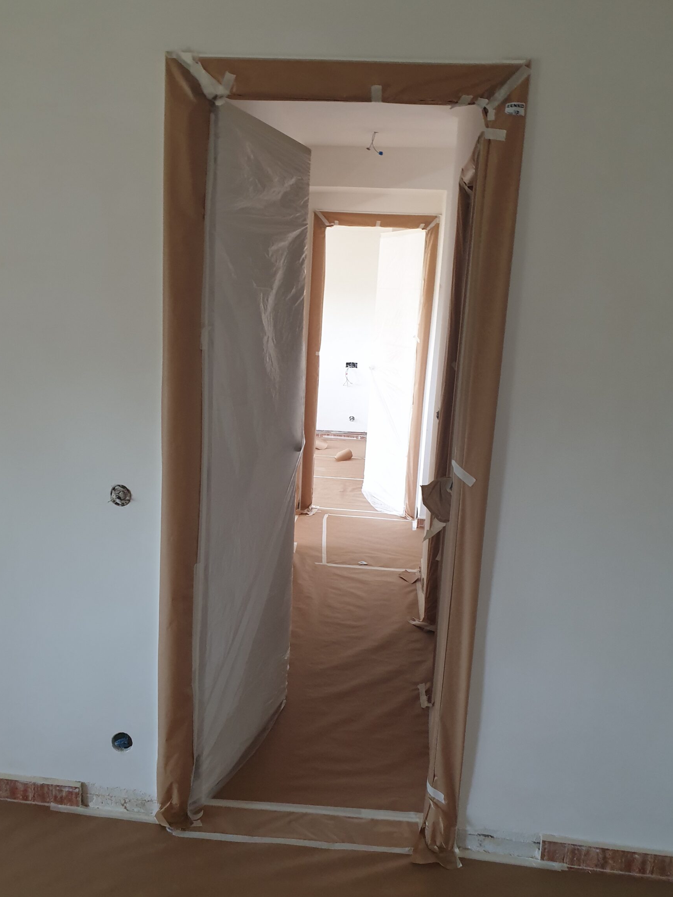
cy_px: 456
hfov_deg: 48.2
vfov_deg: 61.7
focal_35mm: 29
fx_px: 752
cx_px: 333
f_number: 2.4
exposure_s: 1/50
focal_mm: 4.3
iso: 250
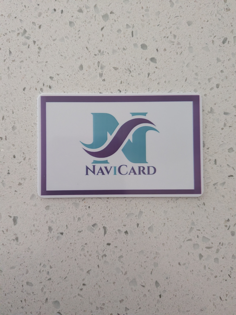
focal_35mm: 24
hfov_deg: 56.8
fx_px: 218
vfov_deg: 71.6
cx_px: 118
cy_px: 158
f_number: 1.7
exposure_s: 1/203
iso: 1729
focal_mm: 4.53
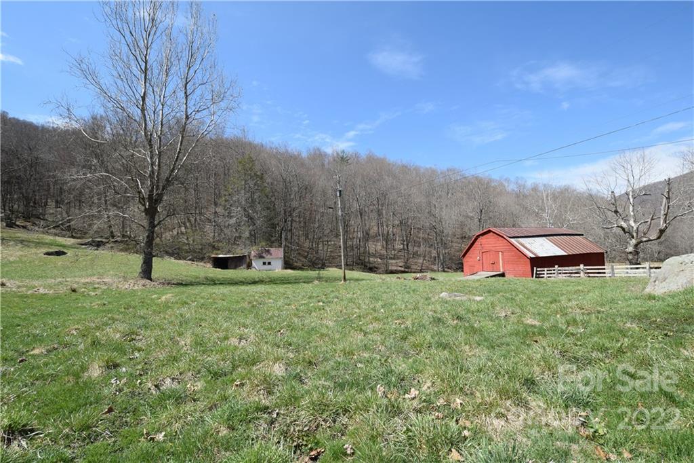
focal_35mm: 15
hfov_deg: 100.4
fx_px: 289
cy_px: 232
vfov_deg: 77.3
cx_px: 347
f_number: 8
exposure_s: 1/250
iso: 200
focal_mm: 10
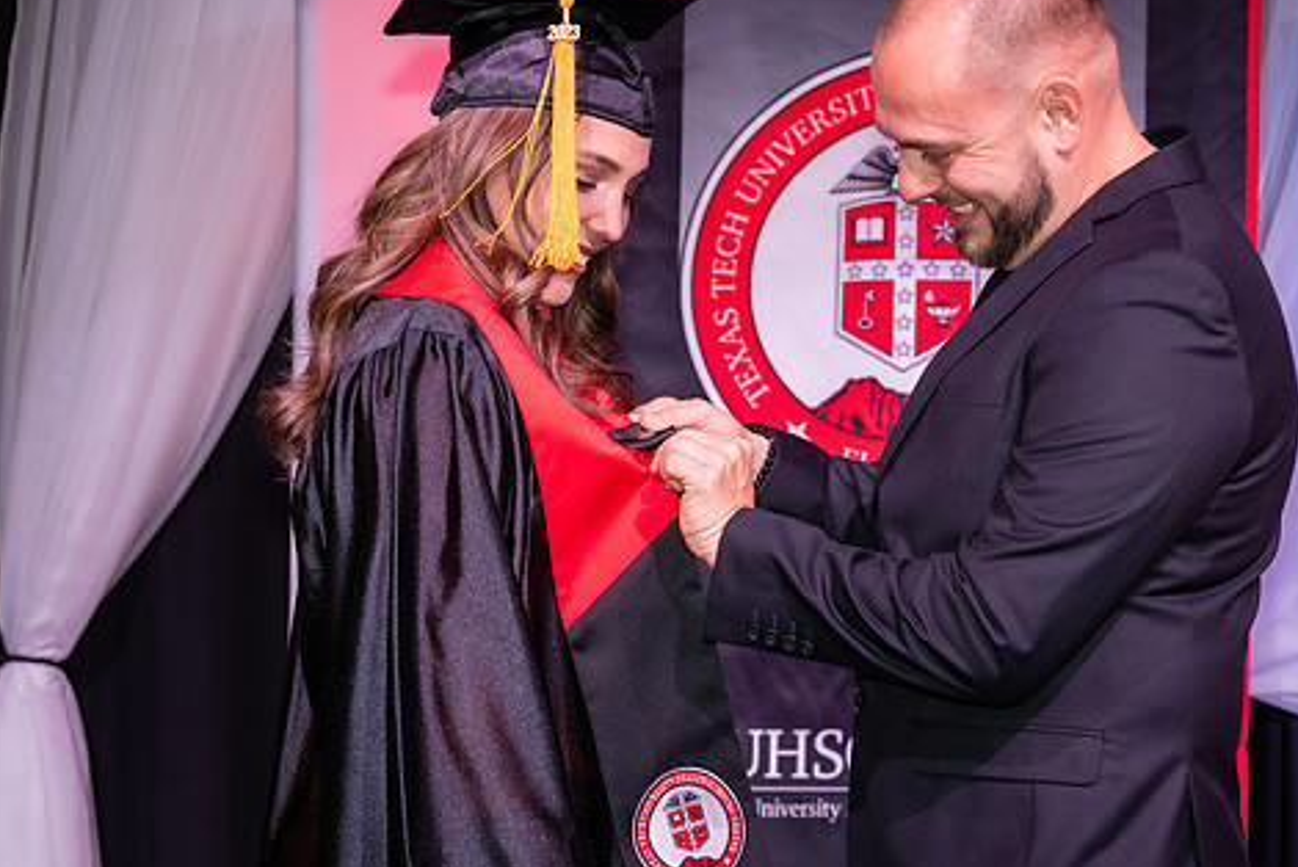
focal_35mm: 123
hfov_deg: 16.6
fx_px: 4437
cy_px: 462
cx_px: 762
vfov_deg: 11.2
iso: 1000
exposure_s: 1/160
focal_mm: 70
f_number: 5.6
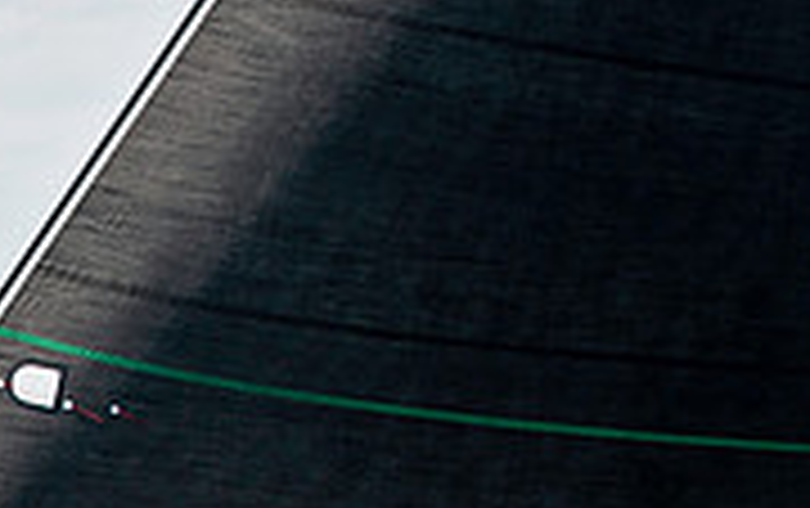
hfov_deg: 7.3
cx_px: -382
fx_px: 6233
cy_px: 715
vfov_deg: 4.6
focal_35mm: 282
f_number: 5
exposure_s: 1/1600
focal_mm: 86
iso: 320
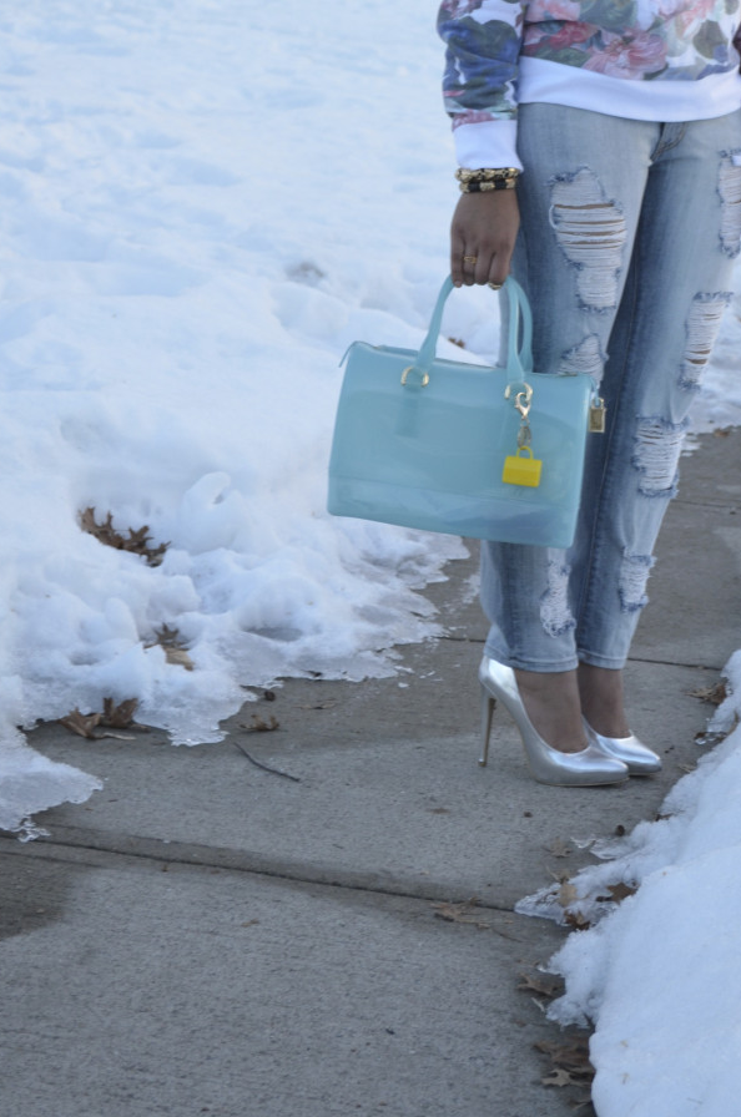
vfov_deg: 21.3
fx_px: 2944
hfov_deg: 14.3
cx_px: 578
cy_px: 236
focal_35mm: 95
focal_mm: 40
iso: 400
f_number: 5.3
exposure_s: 1/60
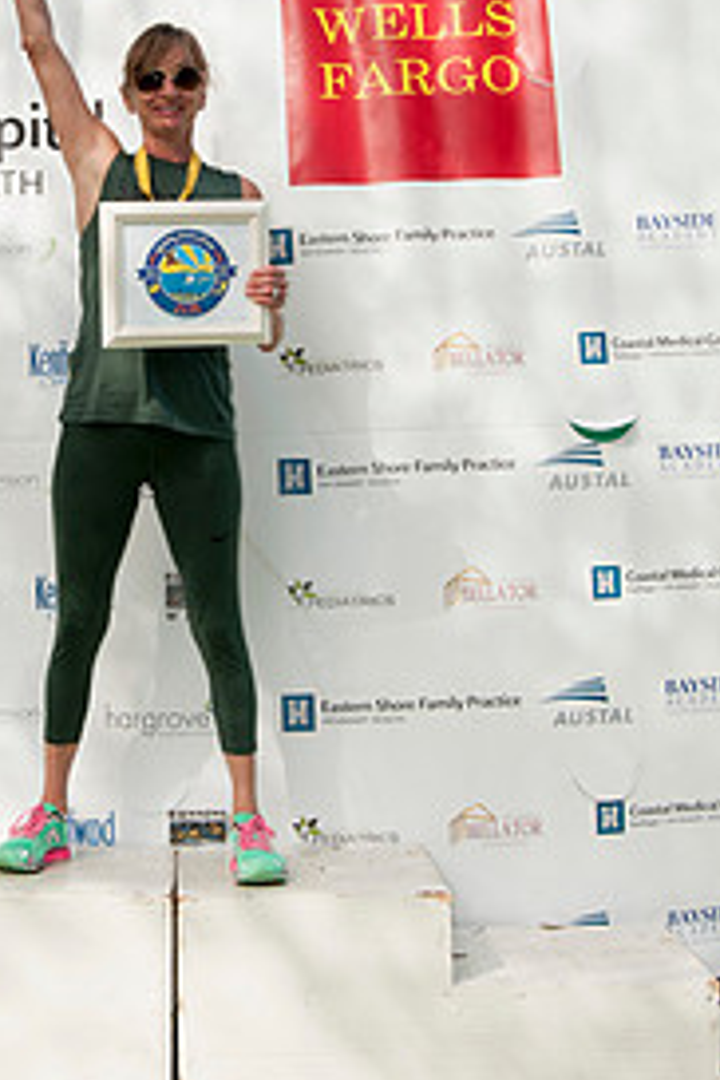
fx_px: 2370
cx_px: 136
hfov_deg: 17.1
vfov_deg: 25.5
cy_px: 324
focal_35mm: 79
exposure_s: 1/200
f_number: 9
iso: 250
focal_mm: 32
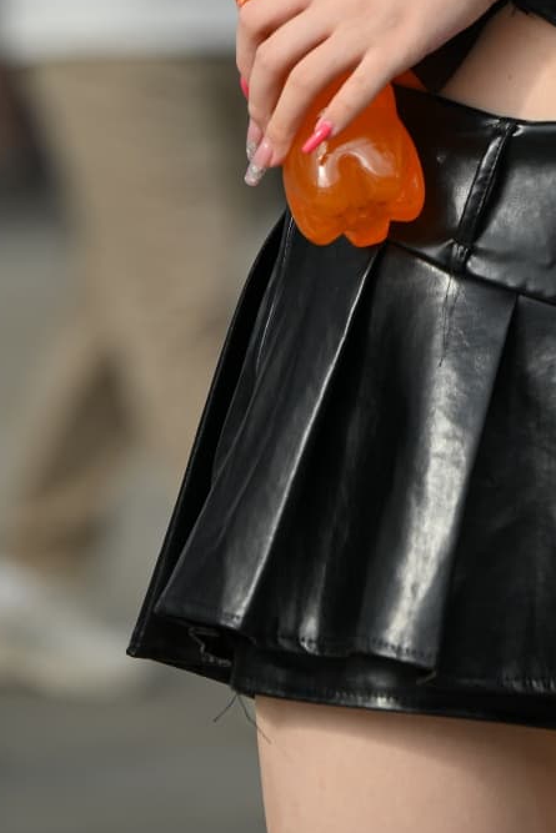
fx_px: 9678
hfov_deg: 3.3
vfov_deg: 4.9
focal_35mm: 418
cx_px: 716
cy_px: -247
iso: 110
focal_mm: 155
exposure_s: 1/640
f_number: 4
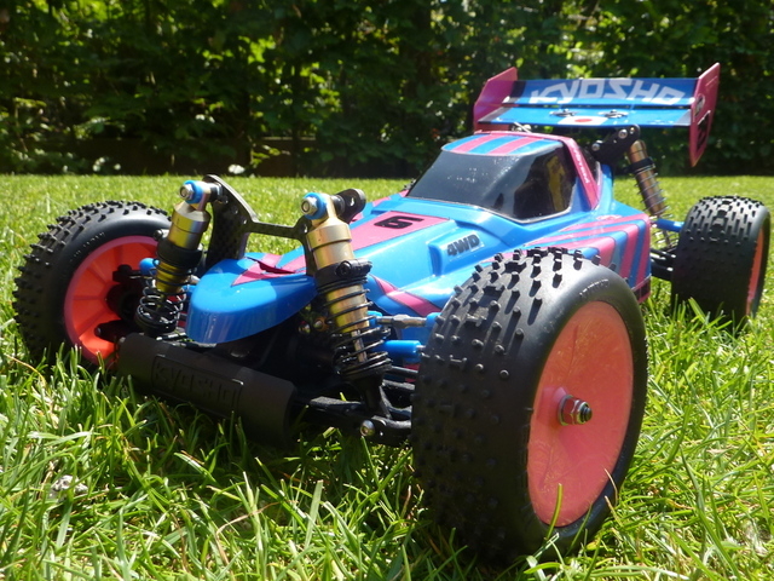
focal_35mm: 29
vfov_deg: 48.2
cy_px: 290
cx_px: 387
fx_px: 648
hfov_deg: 61.7
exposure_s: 1/250
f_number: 4
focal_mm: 4.1
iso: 80
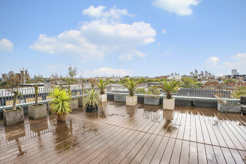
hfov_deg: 95.0
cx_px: 123
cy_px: 82
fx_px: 113
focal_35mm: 16
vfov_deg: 72.1
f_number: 8
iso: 400
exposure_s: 1/160
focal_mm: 16.5
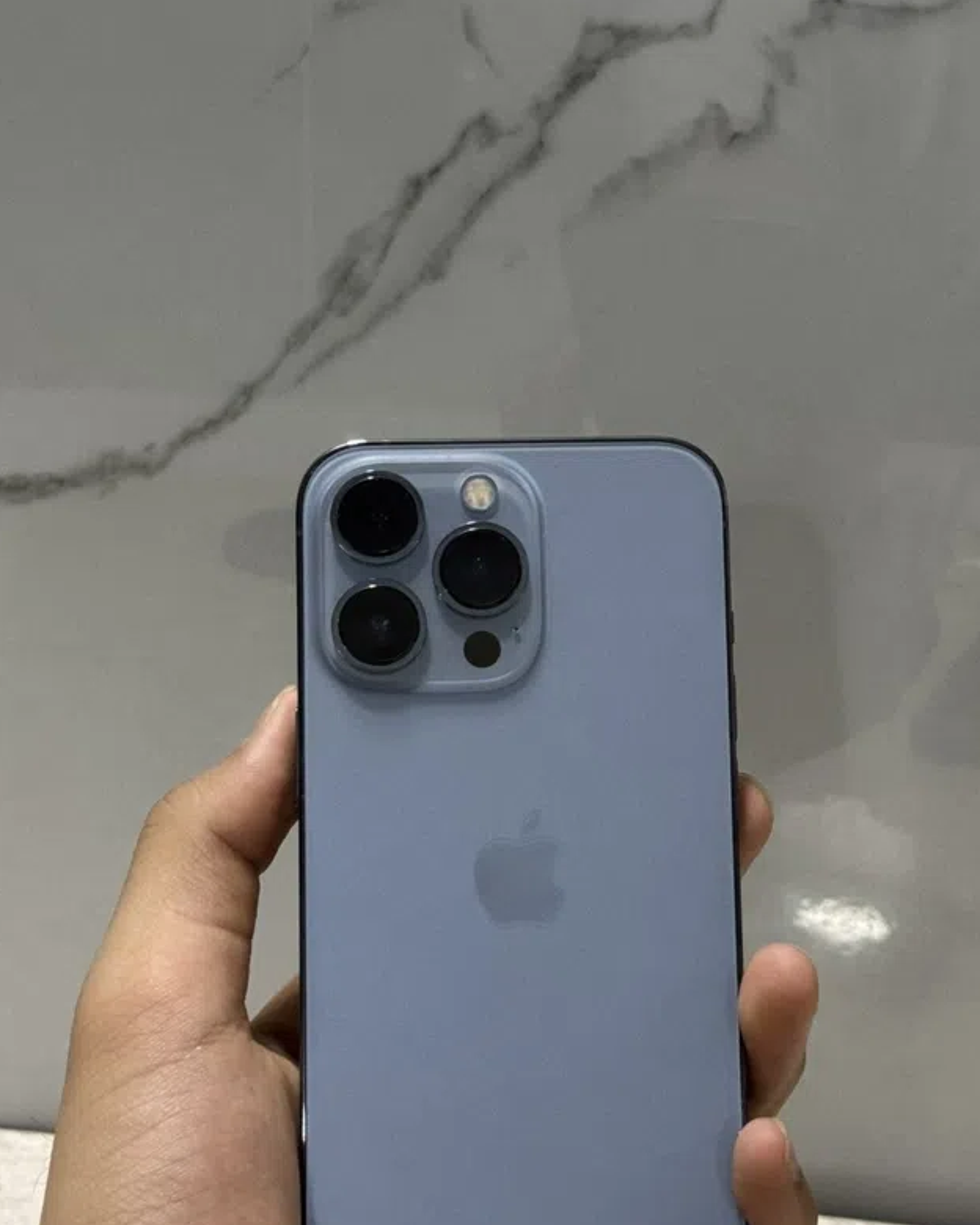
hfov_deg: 18.6
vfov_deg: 23.3
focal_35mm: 82
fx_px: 2973
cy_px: 510
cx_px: 693
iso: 400
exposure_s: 1/40
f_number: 1.78
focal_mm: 6.76
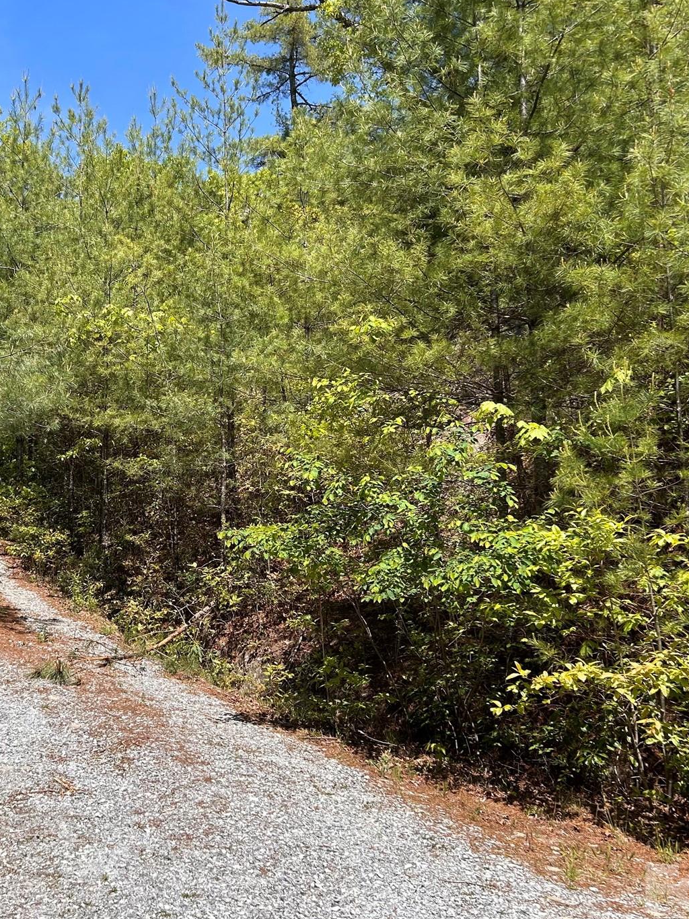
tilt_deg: +6.3
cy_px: 479
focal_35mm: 39
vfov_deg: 47.8
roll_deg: -0.3
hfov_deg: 36.0
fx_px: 1035
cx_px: 171
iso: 50
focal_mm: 5.7
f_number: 1.5
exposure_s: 1/2571
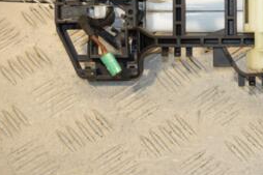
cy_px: 11
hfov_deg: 16.2
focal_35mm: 124
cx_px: 252
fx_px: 907
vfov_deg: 10.9
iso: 800
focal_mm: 35
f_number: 7.1
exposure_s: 1/200
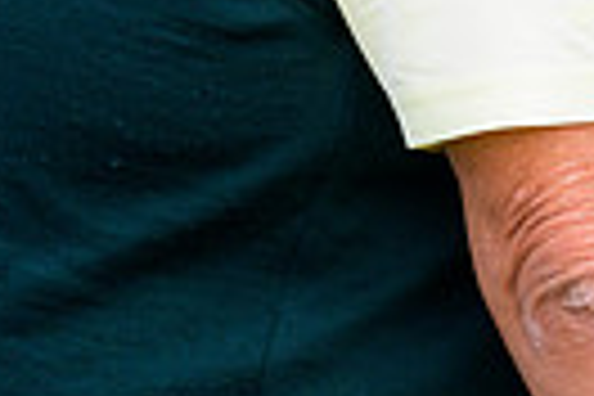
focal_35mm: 1360
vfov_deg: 1.0
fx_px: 22438
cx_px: 702
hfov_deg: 1.5
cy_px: -407
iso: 1000
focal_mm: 310
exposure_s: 1/1250
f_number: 5.6
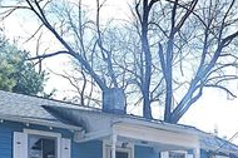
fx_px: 383
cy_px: 198
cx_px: 139
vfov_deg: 21.4
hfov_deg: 34.5
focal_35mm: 58
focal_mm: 14.5
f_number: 7.1
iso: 160
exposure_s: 1/340
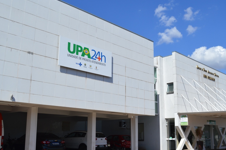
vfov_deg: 33.6
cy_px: 82
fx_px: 249
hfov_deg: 48.9
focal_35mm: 40
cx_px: 121
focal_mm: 21
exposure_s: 1/320
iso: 100
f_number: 9
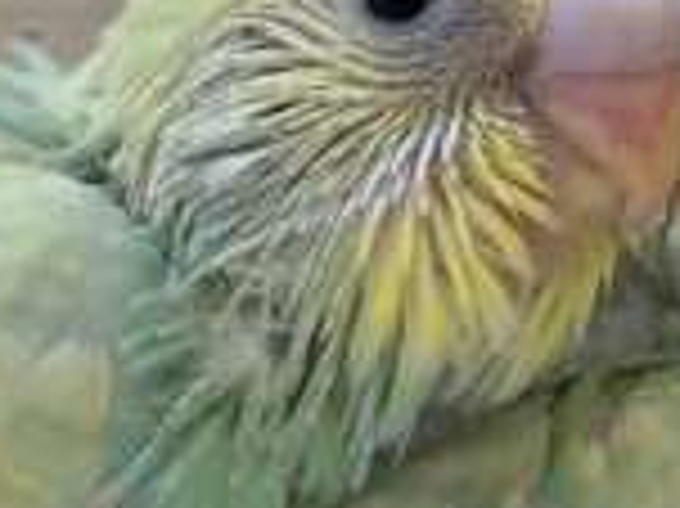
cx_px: -203
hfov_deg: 8.8
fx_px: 4338
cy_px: 396
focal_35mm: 221
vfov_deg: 6.7
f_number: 1.6
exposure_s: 1/50
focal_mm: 5.96
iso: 64
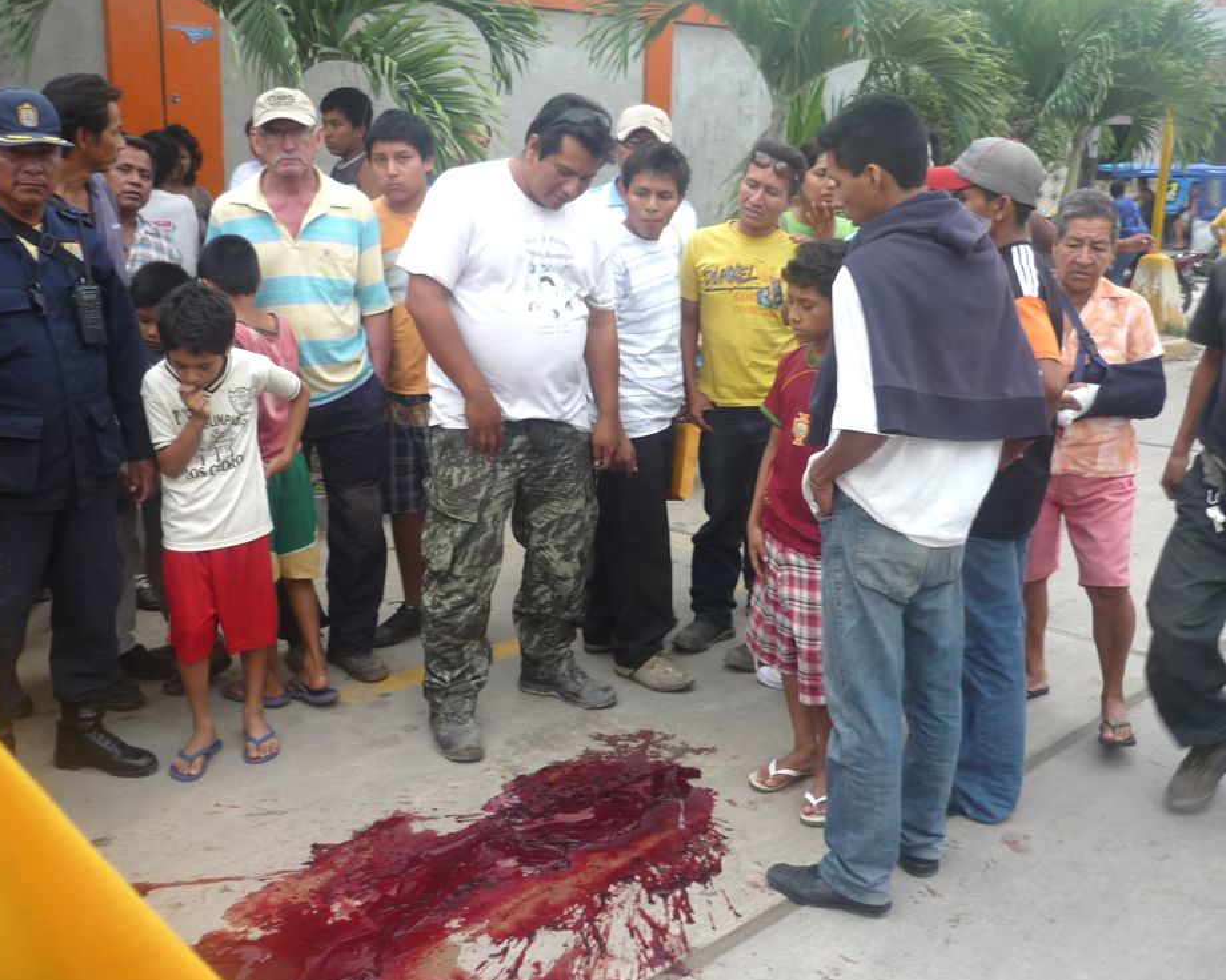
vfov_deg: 42.2
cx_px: 634
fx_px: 1270
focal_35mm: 35
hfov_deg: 51.5
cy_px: 487
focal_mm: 5.5
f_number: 2.8
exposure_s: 1/80
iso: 100
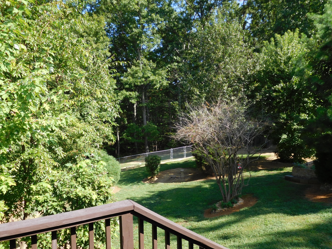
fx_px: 249
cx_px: 162
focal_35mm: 26
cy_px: 123
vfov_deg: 53.1
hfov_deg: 67.3
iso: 125
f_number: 3.4
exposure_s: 1/400
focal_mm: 4.5
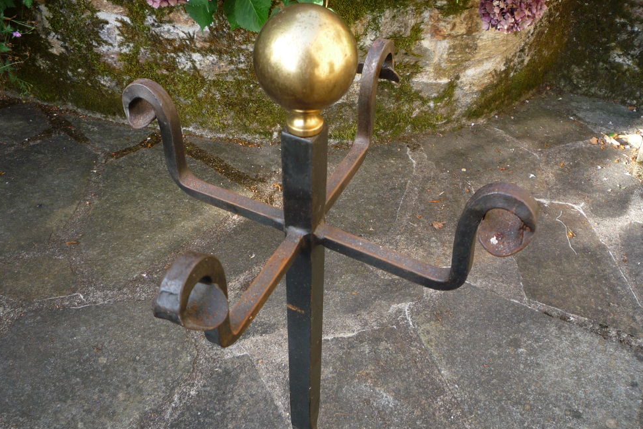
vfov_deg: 41.1
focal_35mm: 32
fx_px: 572
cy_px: 205
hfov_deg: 58.7
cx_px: 315
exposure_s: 1/60
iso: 100
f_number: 3.3
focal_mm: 5.2
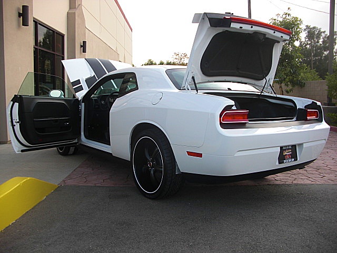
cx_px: 168
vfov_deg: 39.7
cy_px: 126
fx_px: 350
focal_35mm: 36
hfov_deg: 51.4
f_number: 2.8
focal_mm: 6.3
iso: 50
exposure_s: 1/160
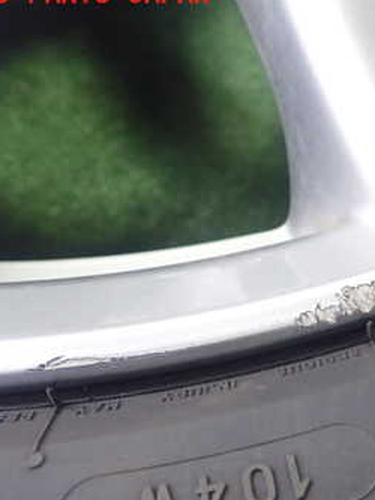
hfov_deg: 25.5
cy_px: 312
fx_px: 779
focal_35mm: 54
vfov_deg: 35.3
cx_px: 387
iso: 500
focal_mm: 5.5
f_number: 2.3
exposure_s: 1/125
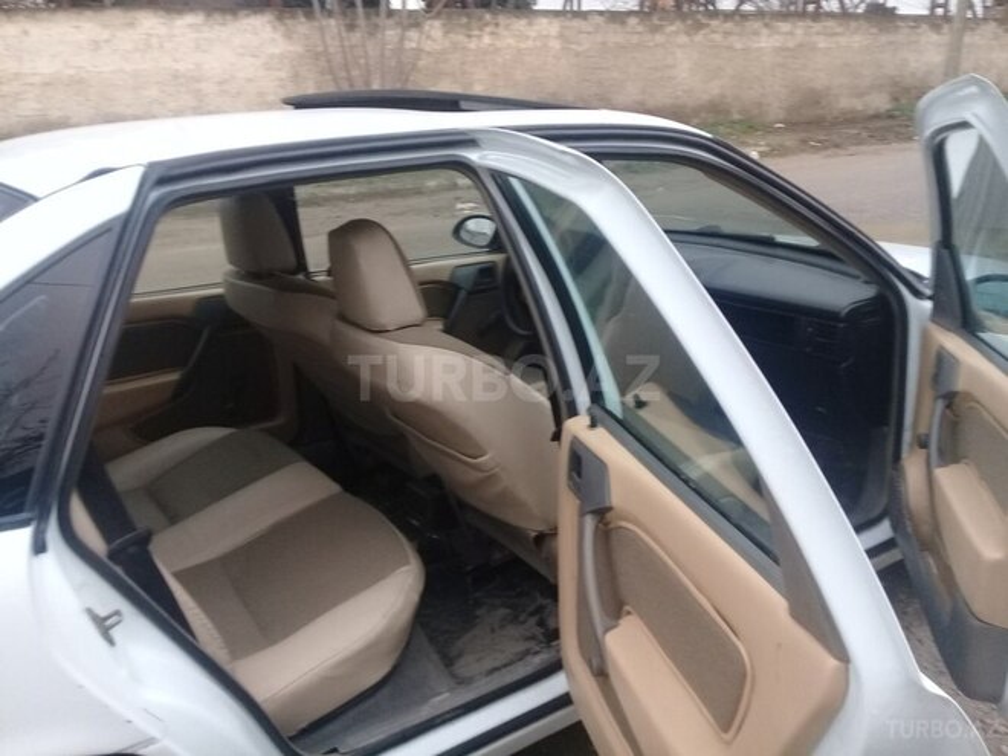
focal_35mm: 31
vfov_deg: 45.4
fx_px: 903
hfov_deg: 58.4
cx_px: 504
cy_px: 378
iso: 80
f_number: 2.2
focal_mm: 3.3
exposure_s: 1/40
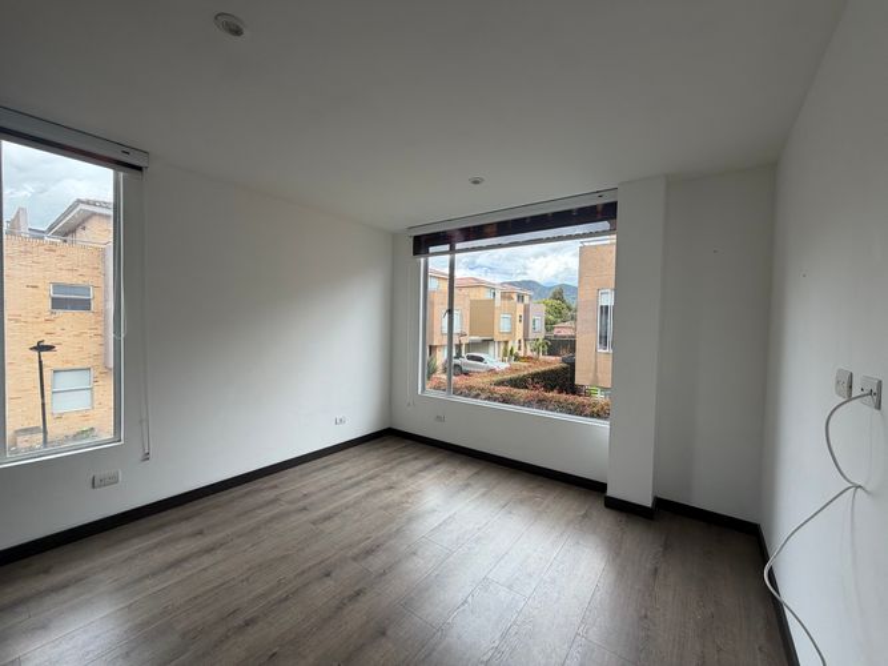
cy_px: 333
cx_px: 444
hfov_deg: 102.1
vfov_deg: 85.7
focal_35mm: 14
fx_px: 359
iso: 40
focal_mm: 2.22
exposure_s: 1/228
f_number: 2.2
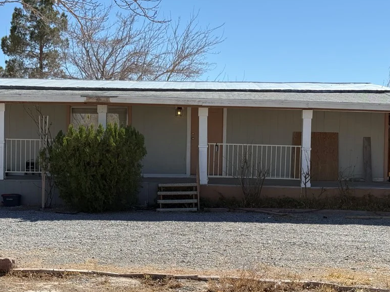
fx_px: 721
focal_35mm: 64
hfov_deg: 30.3
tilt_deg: -2.6
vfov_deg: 22.9
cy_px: 171
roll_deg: -0.8
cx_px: 181
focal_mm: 6.76
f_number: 1.78
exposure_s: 1/3891
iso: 80
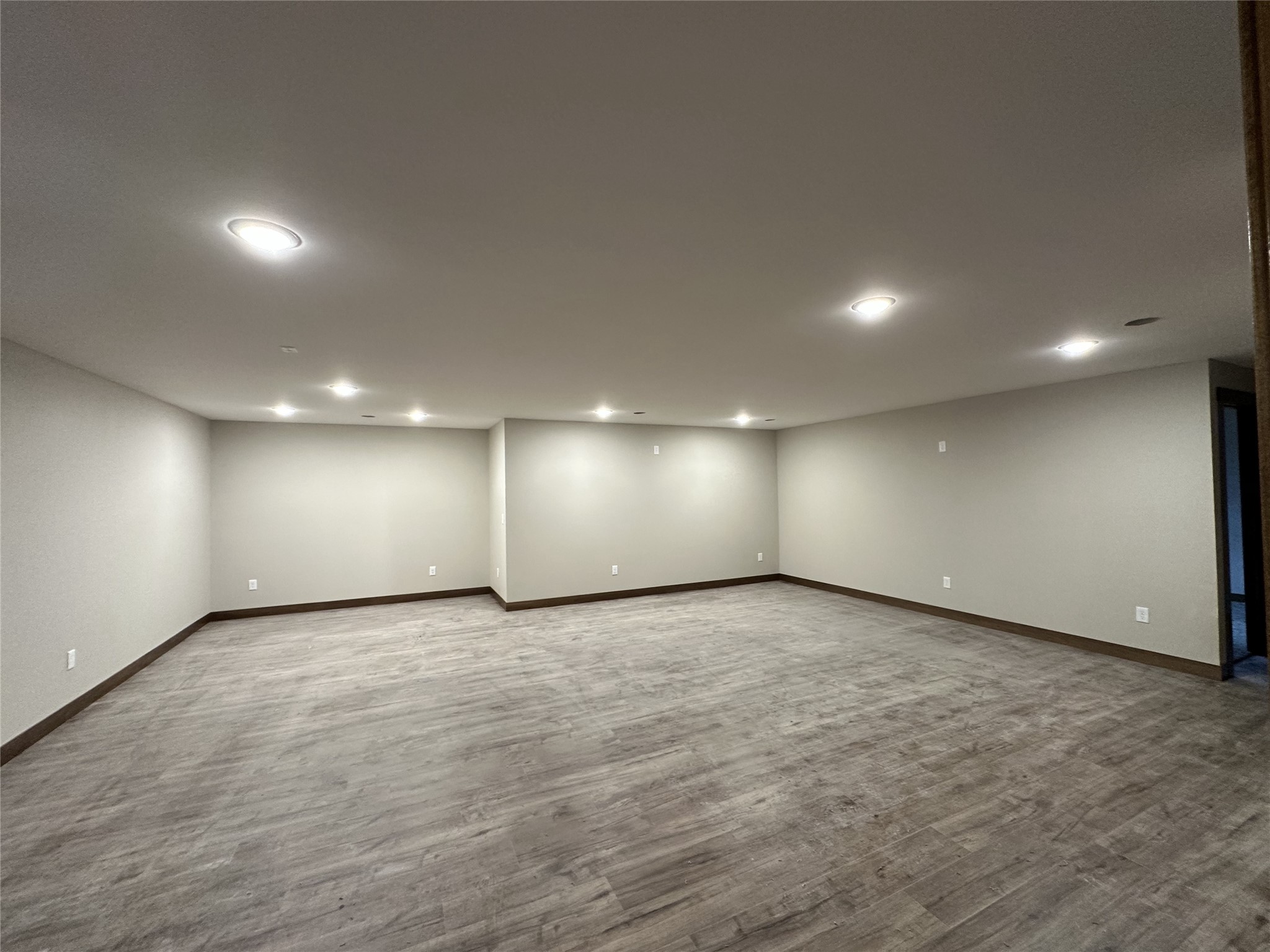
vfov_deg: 85.7
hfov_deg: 102.1
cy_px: 476
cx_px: 635
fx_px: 514
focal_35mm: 14
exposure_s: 1/60
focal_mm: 2.22
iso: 250
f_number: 2.2
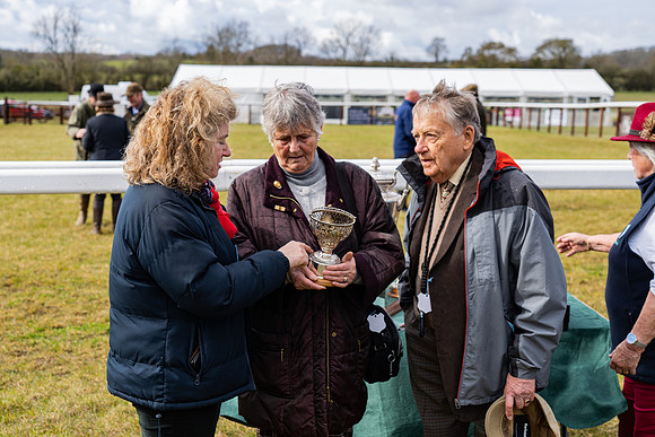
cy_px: 218
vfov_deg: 27.5
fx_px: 892
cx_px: 328
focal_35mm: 49
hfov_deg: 40.3
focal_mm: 49
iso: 50
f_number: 5
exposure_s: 1/250
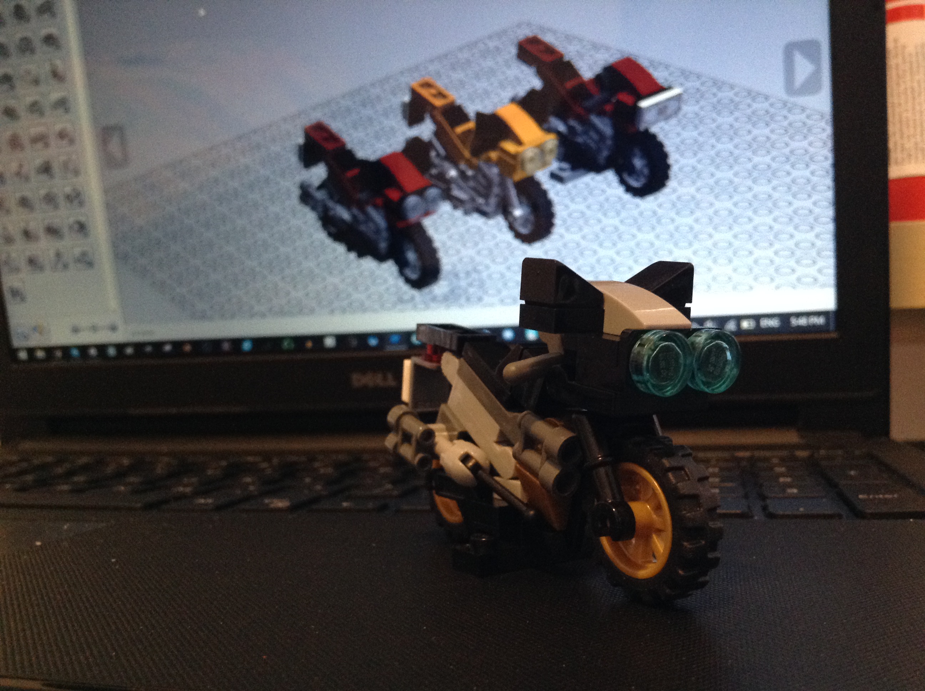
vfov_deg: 42.8
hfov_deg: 55.4
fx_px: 881
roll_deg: -0.4
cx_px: 462
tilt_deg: -1.4
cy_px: 346
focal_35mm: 33
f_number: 2.4
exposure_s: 1/24
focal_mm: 3.3
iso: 250
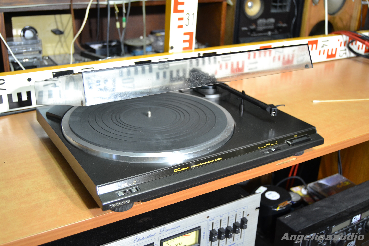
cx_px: 184
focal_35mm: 39
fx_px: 400
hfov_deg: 49.6
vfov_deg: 34.2
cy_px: 123
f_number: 4
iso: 800
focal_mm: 26
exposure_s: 1/30
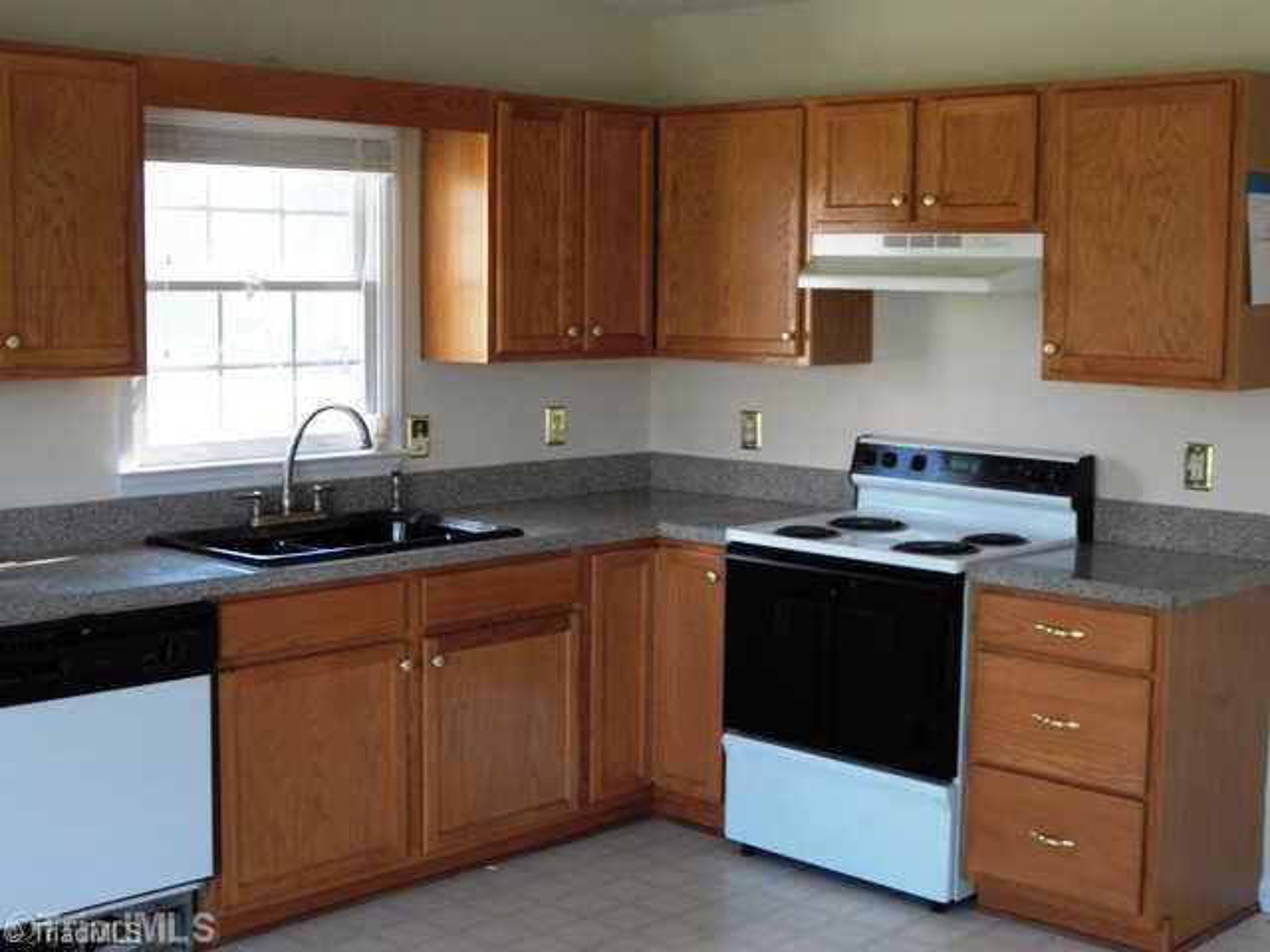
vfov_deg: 29.1
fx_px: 1834
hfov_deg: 38.2
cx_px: 635
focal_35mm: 50
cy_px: 476
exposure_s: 1/60
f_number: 3.2
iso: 125
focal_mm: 8.9
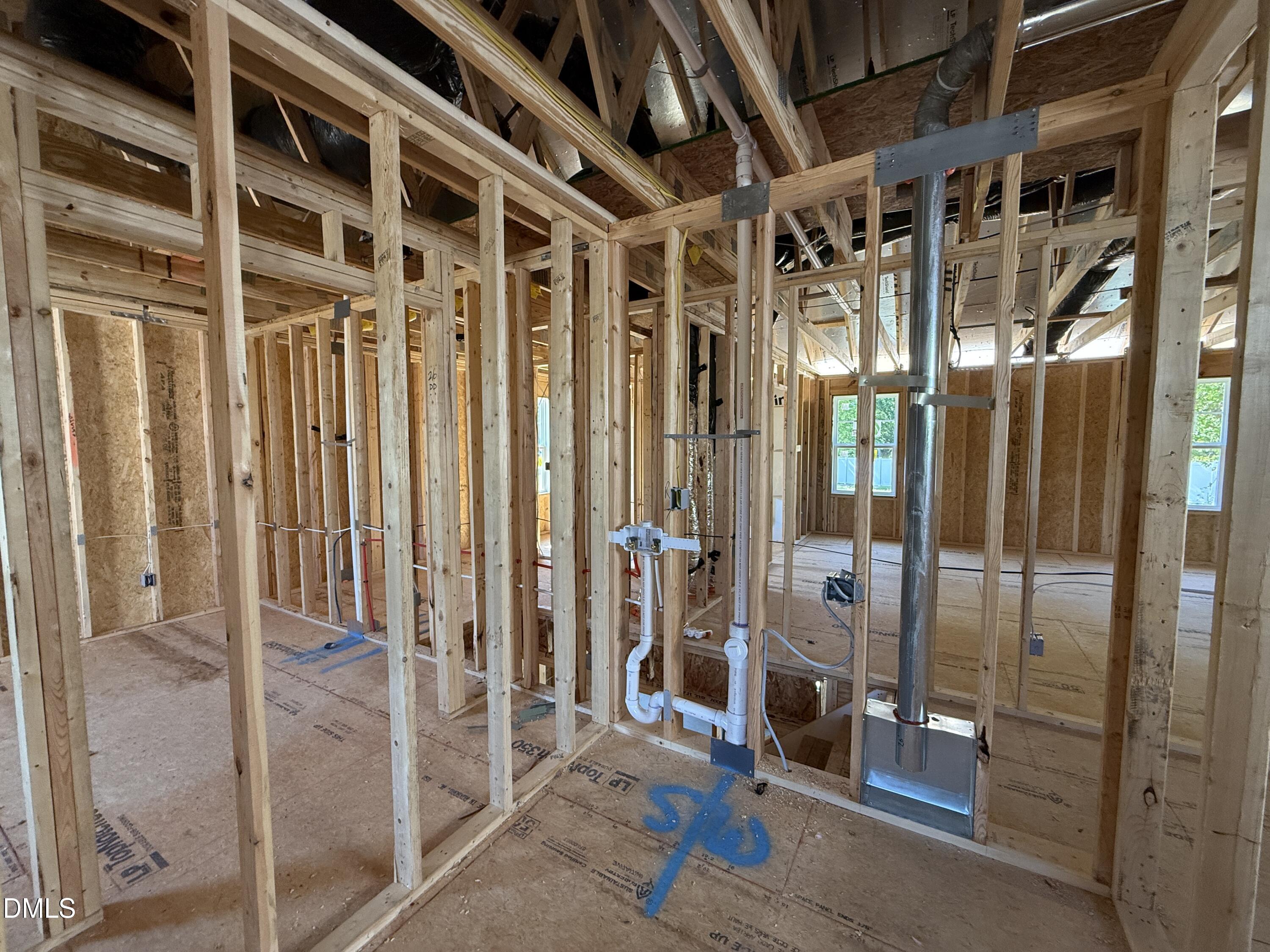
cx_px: 635
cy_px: 476
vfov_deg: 85.7
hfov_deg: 102.1
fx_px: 514
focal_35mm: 14
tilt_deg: -3.4
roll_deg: -0.4
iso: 200
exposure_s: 1/99
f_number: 2.2
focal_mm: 2.22
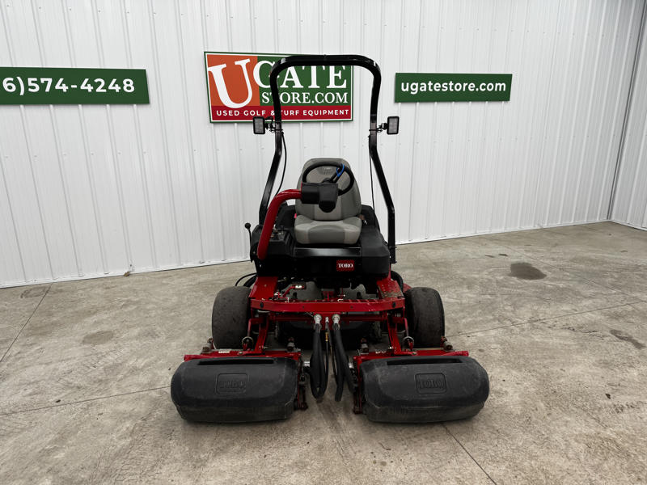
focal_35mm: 24
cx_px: 324
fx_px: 449
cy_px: 242
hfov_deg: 71.6
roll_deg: +0.2
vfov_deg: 56.8
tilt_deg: -17.7
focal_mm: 6.76
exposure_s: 1/120
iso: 64
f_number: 1.78
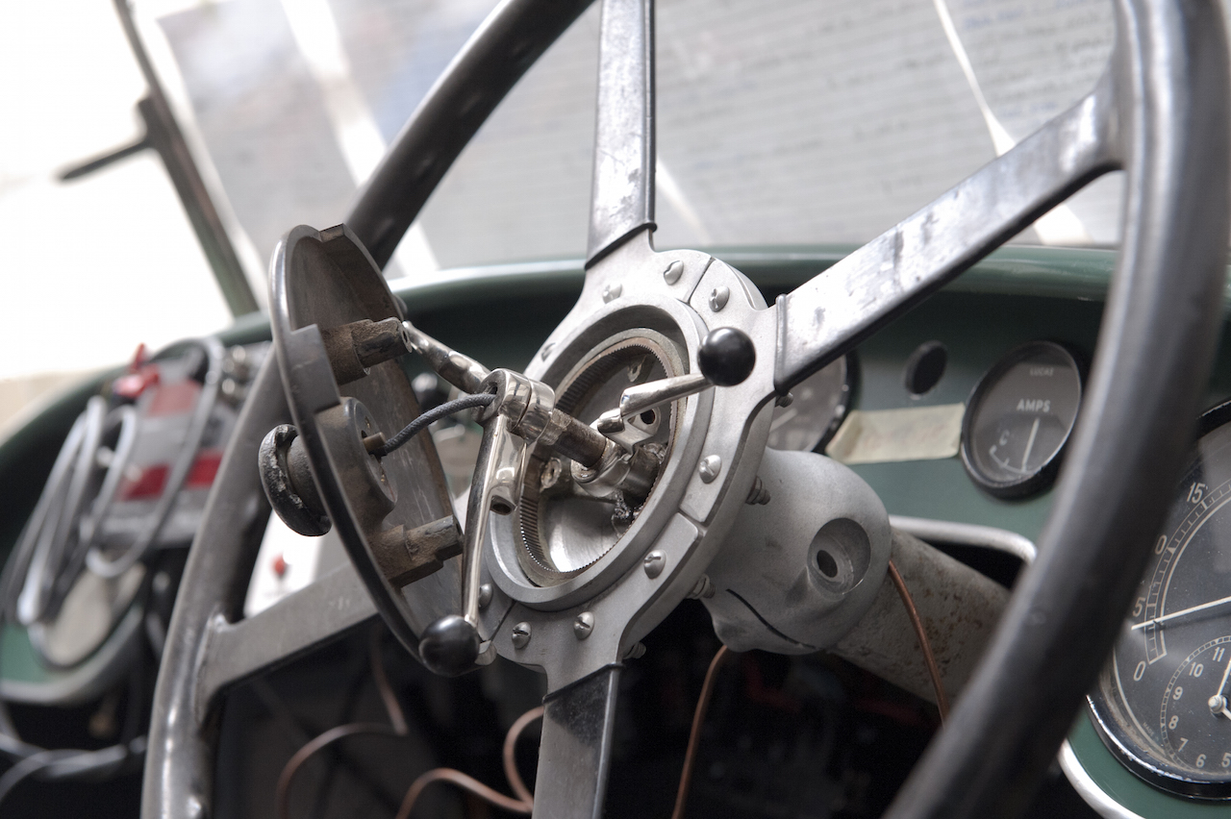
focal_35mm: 70
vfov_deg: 19.4
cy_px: 410
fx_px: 2392
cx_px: 616
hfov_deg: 28.9
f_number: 7.1
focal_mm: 70
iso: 3200
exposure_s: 1/60
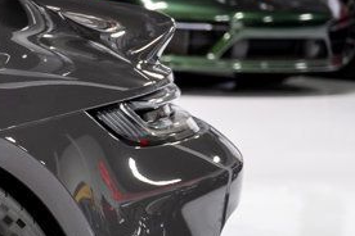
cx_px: -261
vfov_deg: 7.1
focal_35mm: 193
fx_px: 1903
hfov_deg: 10.1
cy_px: 279
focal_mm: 52
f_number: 4
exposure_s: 1/60
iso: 800
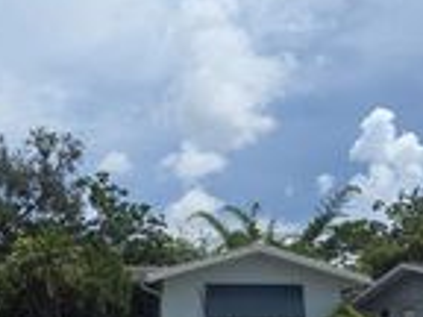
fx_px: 550
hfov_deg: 40.8
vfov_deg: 29.8
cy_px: 324
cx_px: 103
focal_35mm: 45
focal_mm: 2.2
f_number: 2.2
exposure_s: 1/4913
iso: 50
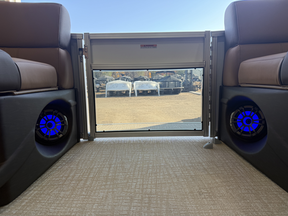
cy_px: 108
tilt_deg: -6.7
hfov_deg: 71.6
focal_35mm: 24
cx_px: 144
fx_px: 200
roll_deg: +1.7
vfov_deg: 56.8
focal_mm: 6.76
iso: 80
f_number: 1.78
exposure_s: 1/403
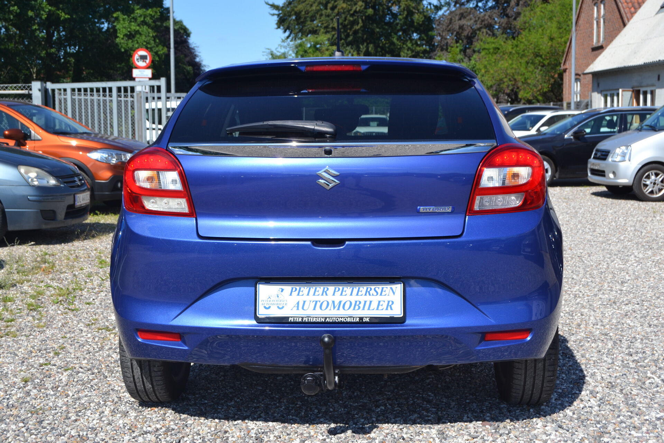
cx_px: 332
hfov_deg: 42.3
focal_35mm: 46
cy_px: 222
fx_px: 858
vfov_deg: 28.9
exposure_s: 1/250
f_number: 8
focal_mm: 31
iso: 100
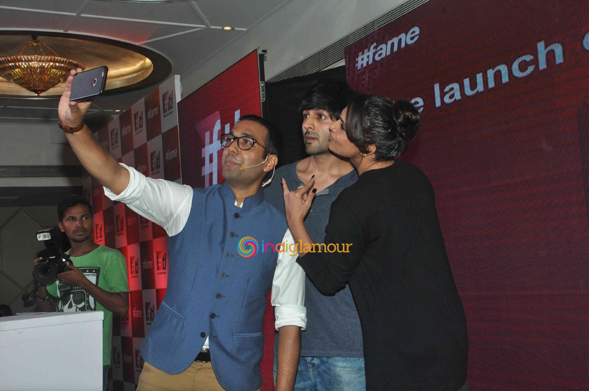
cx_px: 294
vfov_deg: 25.7
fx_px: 858
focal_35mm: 52
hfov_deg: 37.9
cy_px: 196
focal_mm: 35
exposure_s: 1/250
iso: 1000
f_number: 10
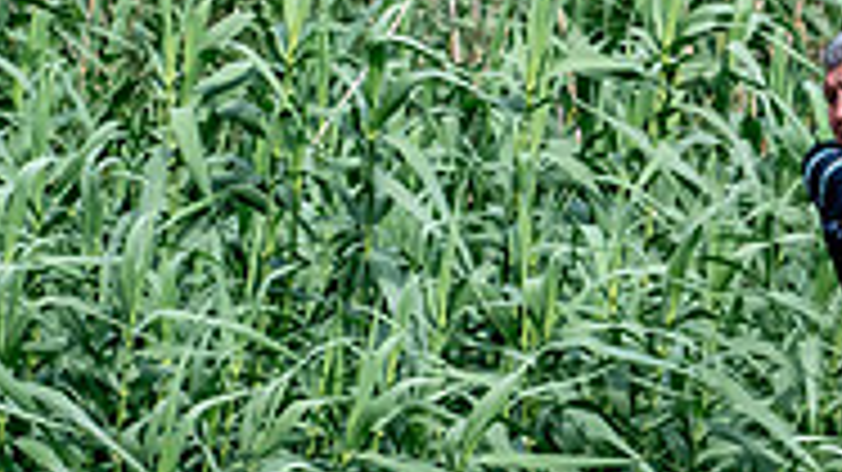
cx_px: 991
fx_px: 22830
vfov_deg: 1.2
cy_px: 115
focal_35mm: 1023
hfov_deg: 2.1
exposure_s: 1/2000
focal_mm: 210
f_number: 5.6
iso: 1000
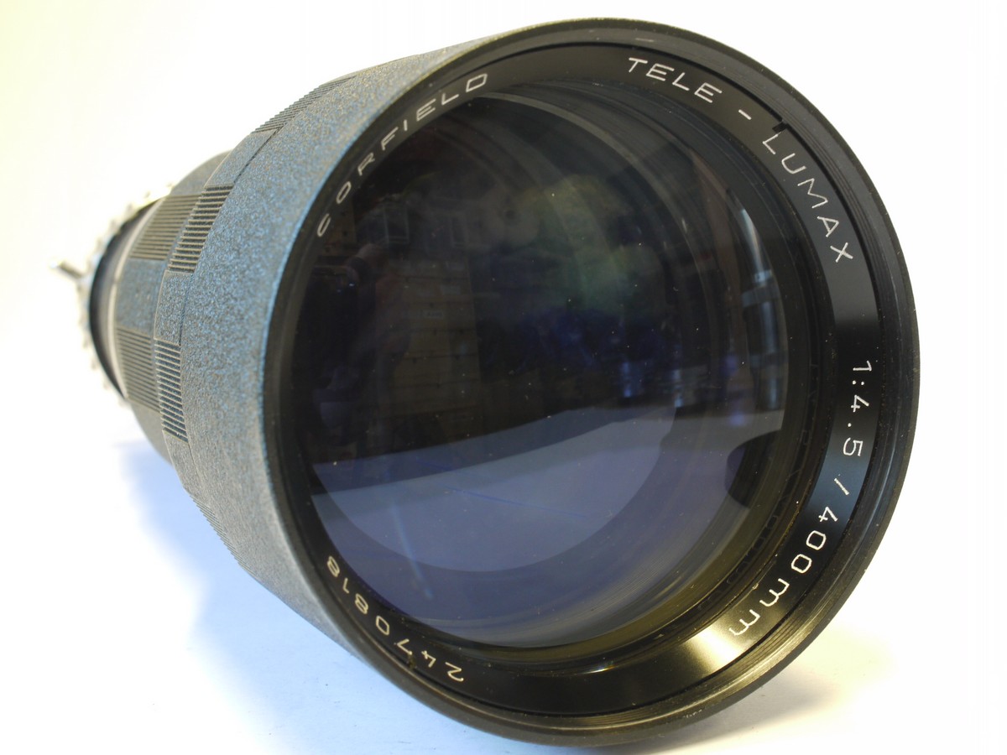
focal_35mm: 60
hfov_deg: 32.2
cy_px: 378
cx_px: 504
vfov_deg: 24.4
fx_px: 1745
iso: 400
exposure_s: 1/4
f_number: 10
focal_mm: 30
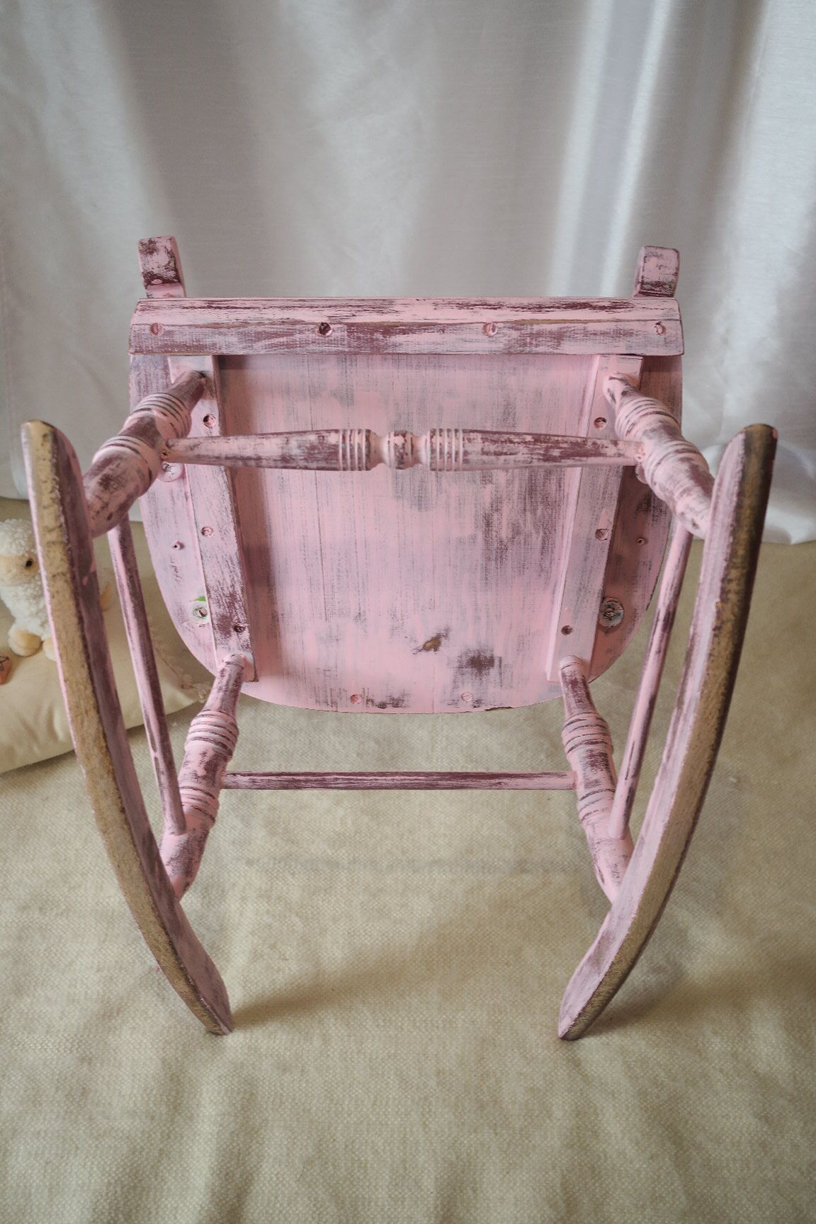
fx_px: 1360
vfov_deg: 48.5
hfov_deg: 33.4
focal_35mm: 40
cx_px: 408
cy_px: 612
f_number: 9
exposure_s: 1/30
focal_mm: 26
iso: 400
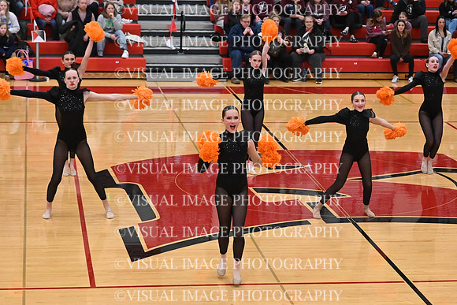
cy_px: 152
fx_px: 1333
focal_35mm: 105
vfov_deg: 13.0
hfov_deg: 19.5
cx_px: 228
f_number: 4
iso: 8000
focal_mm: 70
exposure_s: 1/400
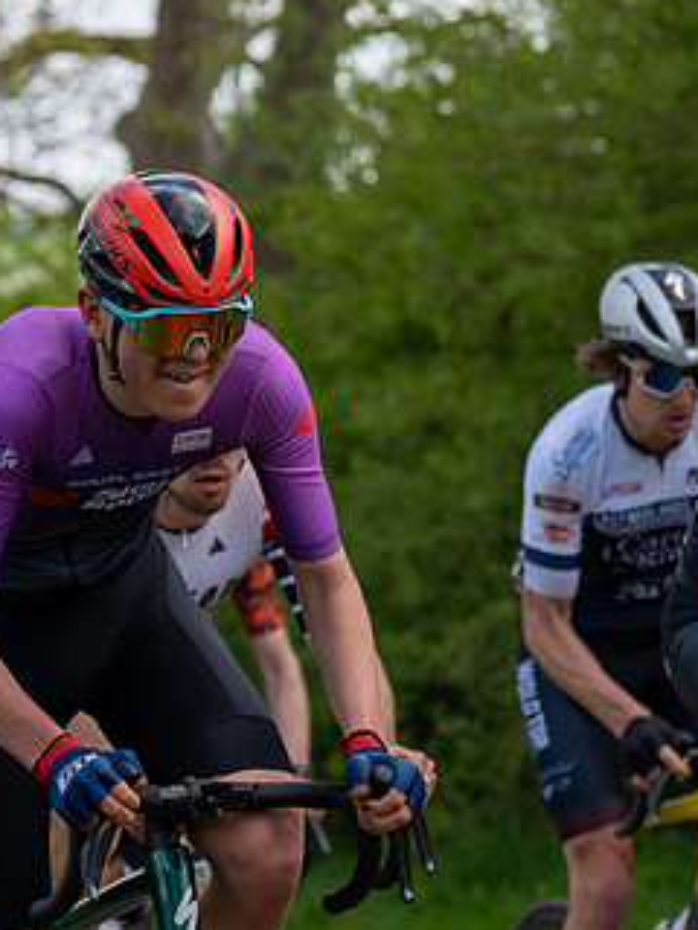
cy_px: 208
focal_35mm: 245
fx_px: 6587
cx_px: 386
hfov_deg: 6.1
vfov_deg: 8.1
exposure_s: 1/1000
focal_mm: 89
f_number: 3.5
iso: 160
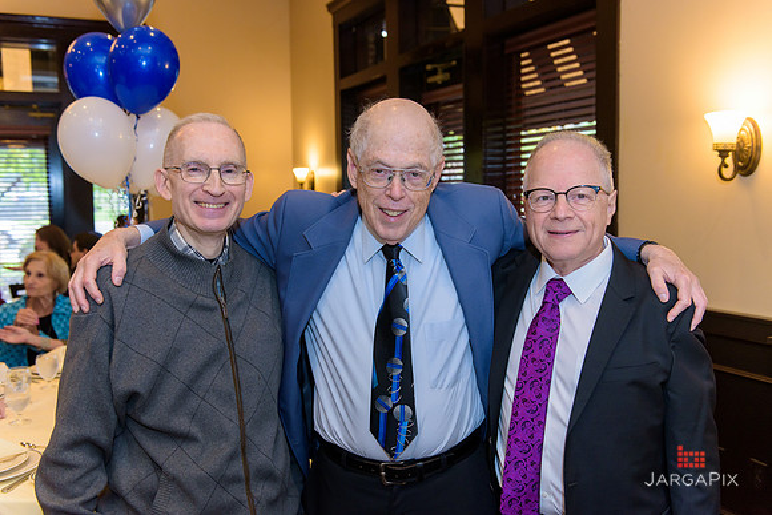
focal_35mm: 35
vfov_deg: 37.9
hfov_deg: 54.4
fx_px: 751
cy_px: 258
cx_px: 386
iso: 800
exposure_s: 1/125
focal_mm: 35
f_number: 3.2
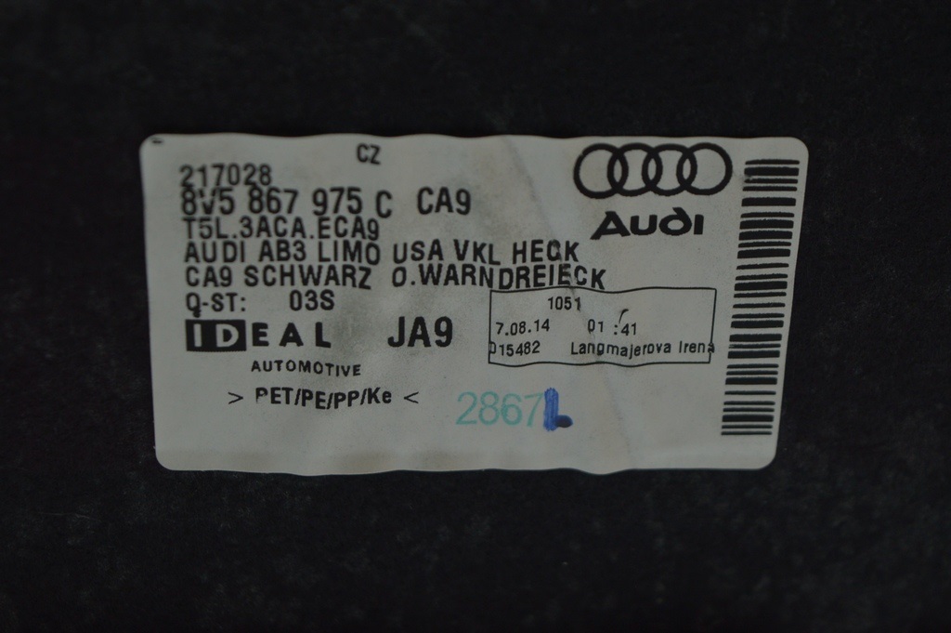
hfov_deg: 24.6
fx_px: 2178
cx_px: 476
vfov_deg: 16.5
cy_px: 316
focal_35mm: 82
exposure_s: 1/40
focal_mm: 55
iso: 400
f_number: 5.6
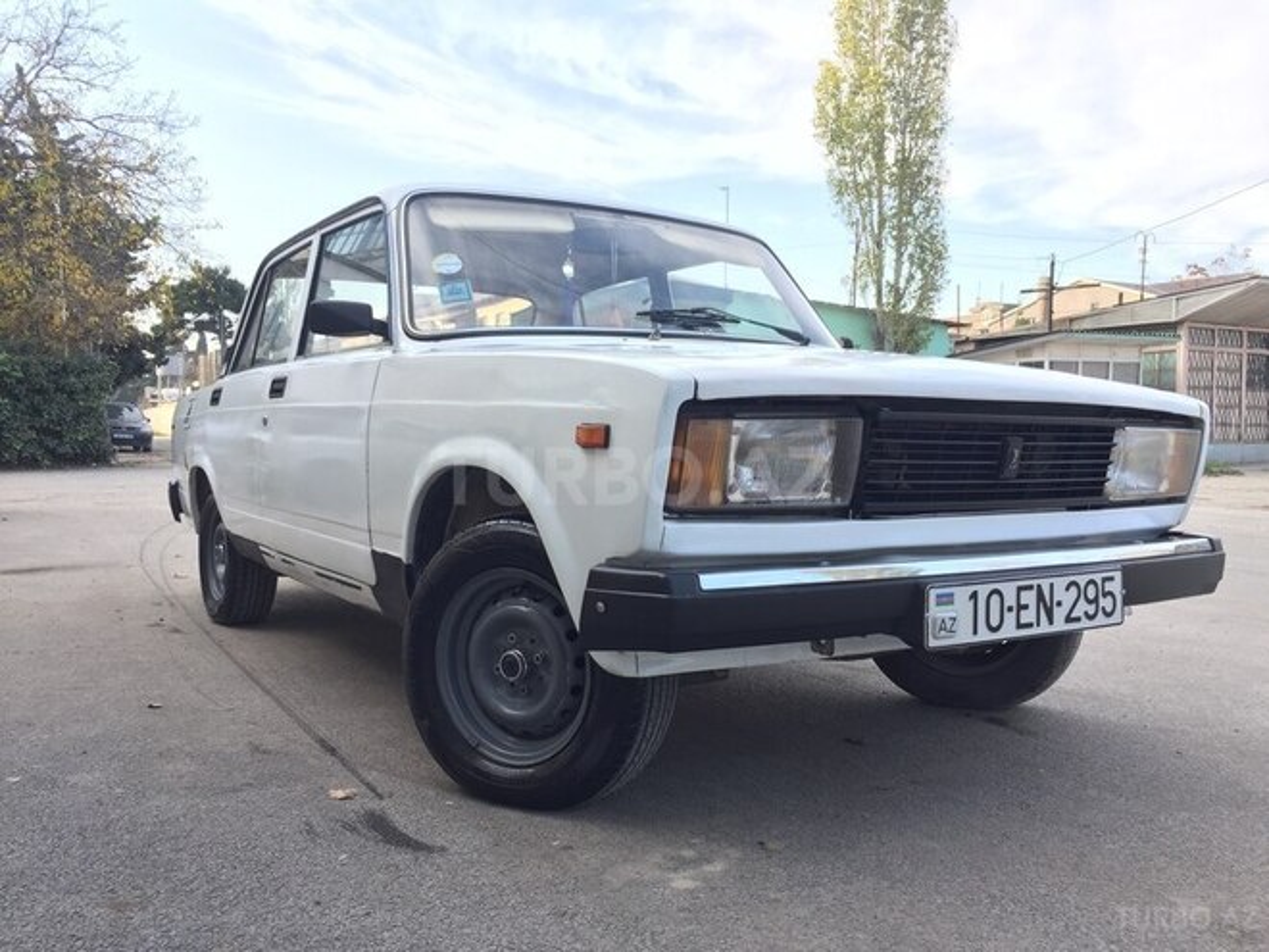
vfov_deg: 48.2
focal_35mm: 29
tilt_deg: -3.4
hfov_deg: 61.7
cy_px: 476
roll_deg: -1.0
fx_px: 1063
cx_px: 634
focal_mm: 4.15
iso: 32
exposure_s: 1/255
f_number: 2.2
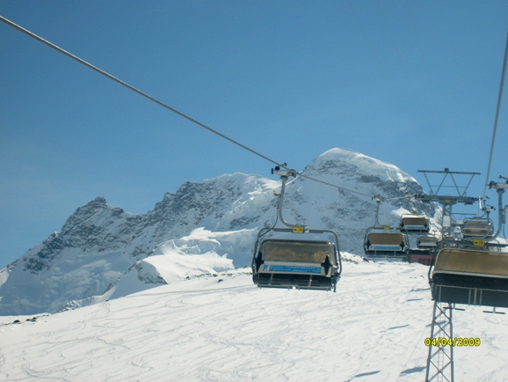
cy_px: 181
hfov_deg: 22.7
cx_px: 263
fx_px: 1263
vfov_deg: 17.2
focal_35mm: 86
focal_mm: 13.7
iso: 80
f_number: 10.6
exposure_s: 1/350
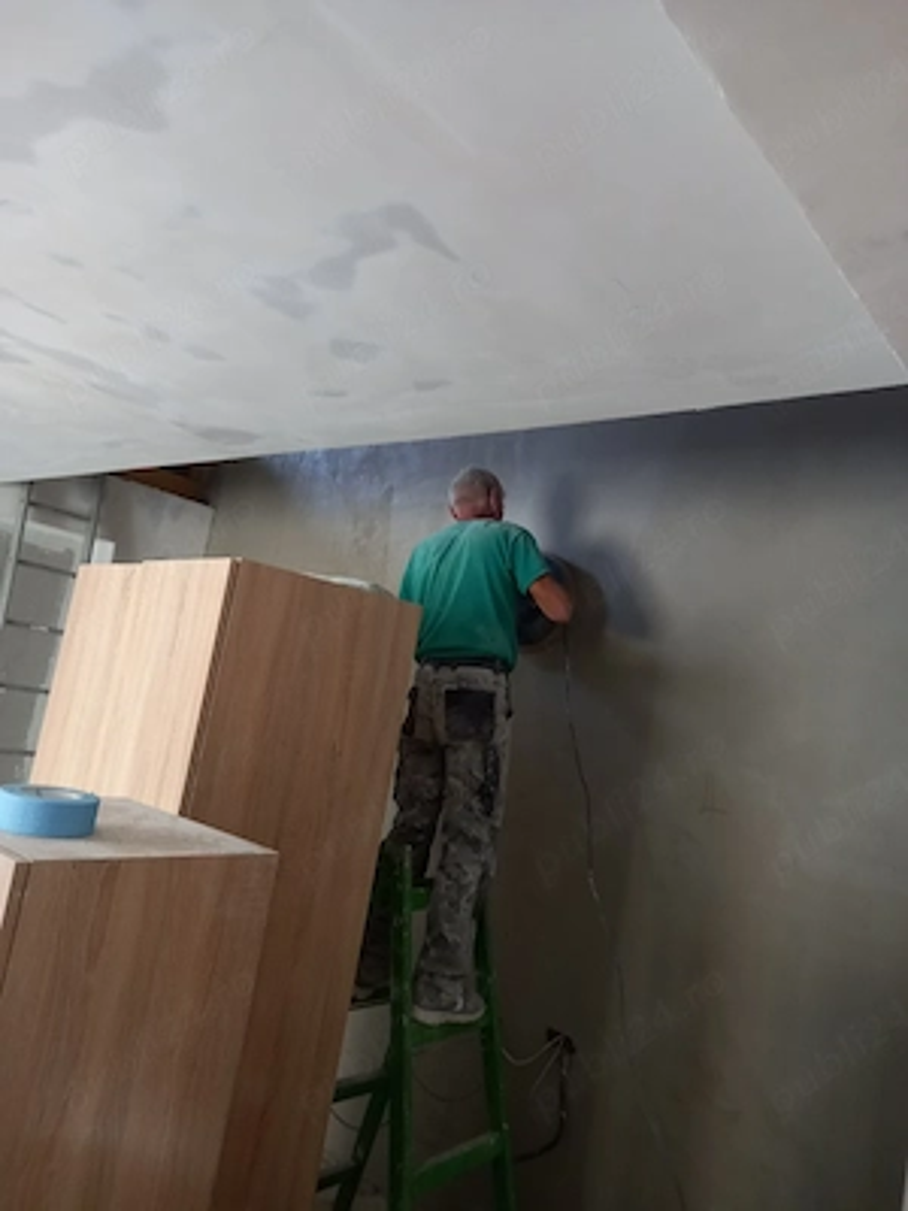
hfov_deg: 54.9
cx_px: 454
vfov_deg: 69.4
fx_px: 874
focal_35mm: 25
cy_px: 606
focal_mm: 4.6
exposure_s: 1/25.1
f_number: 2
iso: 250
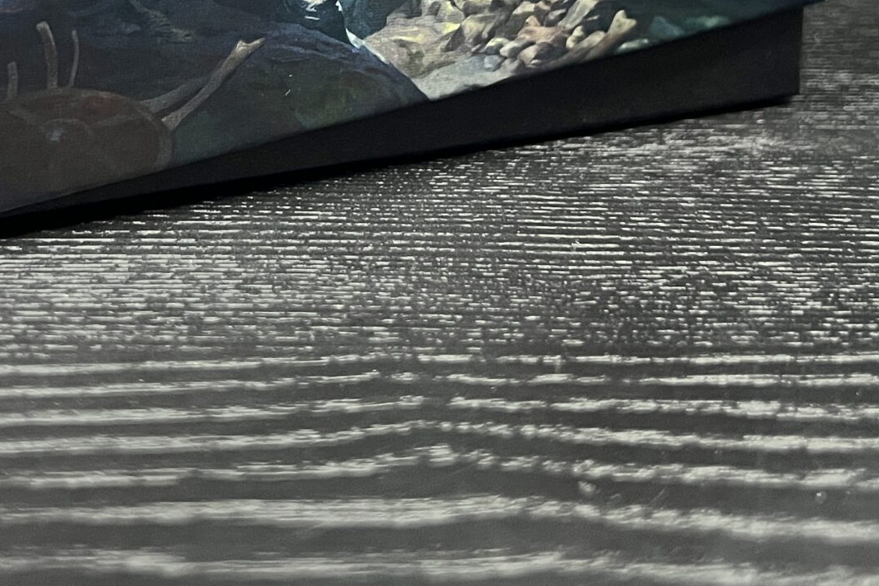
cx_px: 248
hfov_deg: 30.6
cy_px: -89
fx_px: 1587
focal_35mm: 65
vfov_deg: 19.8
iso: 640
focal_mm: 5.7
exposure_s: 1/30
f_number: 1.5
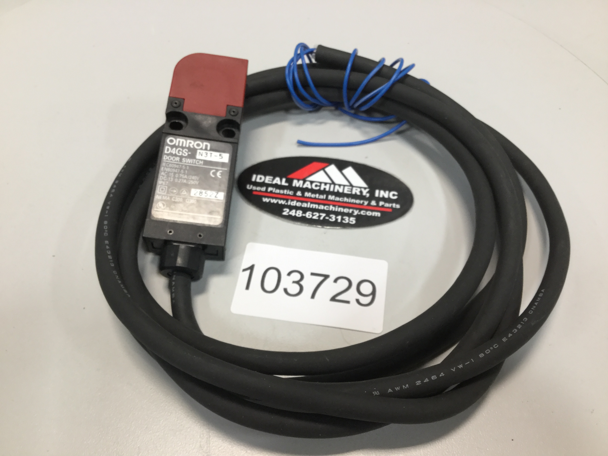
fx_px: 544
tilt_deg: -55.5
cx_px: 304
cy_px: 228
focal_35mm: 31
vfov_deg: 45.4
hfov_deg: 58.4
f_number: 2.4
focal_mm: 3.3
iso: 50
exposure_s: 1/30
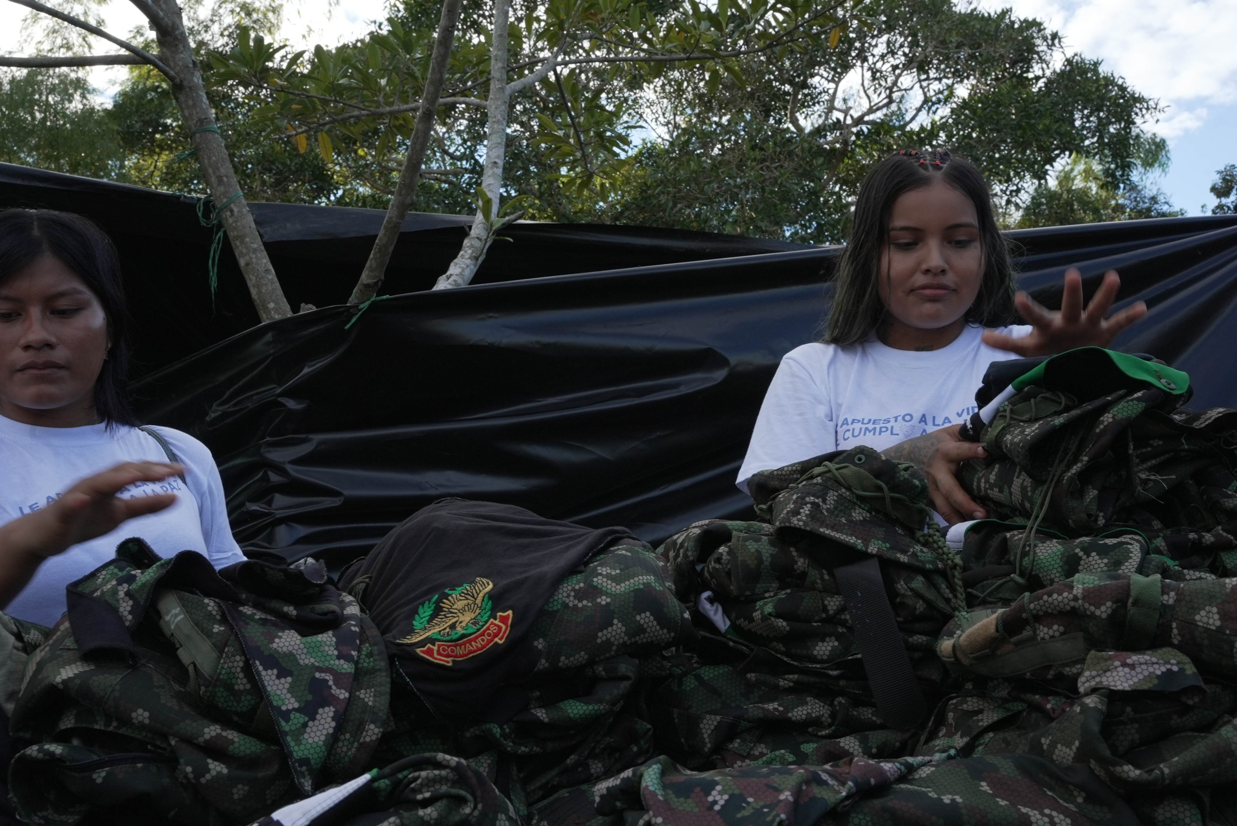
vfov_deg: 35.7
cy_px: 413
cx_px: 618
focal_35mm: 37
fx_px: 1282
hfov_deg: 51.5
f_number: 14
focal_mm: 37.3
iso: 800
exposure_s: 1/160
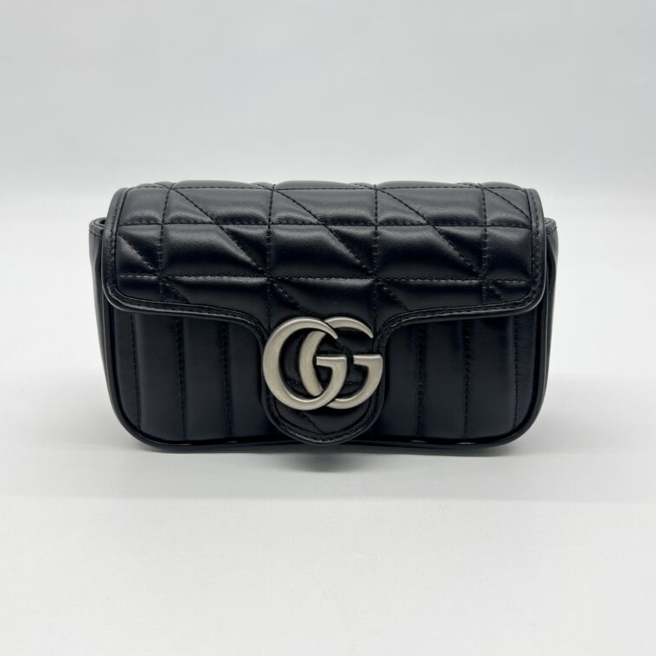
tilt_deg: -17.9
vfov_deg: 52.5
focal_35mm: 31
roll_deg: +0.4
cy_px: 311
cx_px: 326
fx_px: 665
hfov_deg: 52.5
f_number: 1.5
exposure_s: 1/139
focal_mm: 5.7
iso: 32
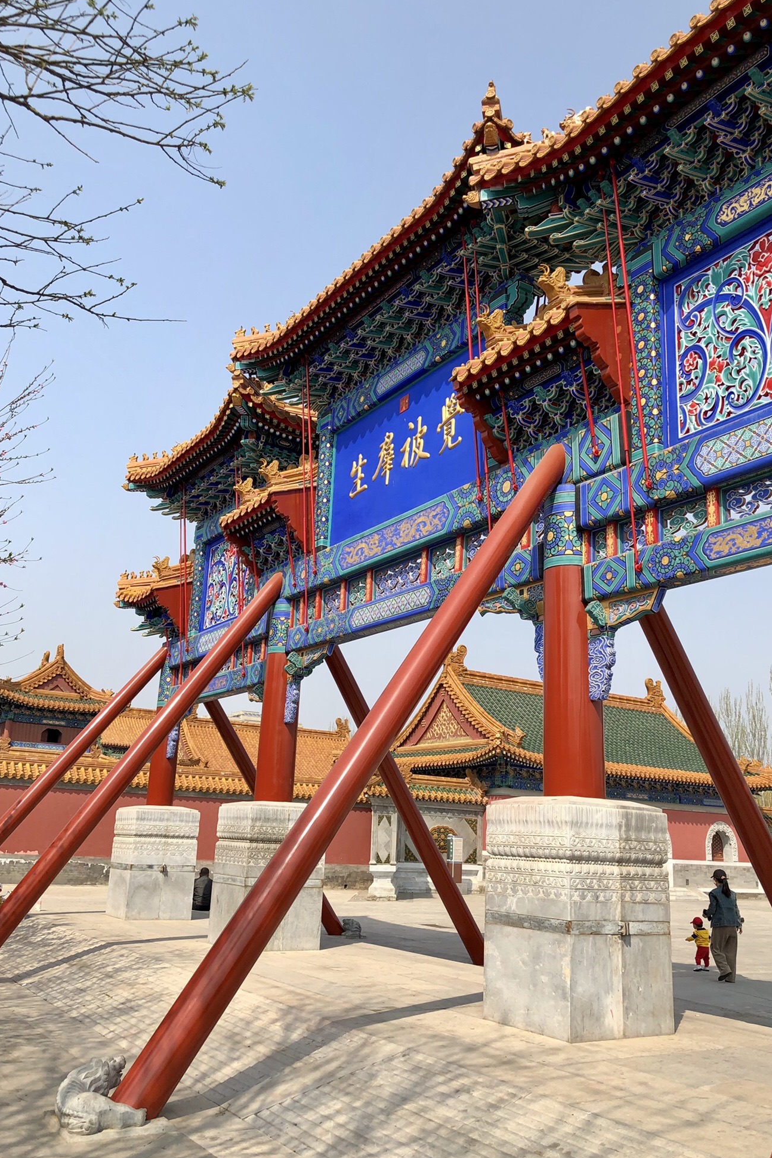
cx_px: 399
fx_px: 965
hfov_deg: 43.6
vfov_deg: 61.9
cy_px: 582
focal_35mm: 30
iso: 20
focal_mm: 4
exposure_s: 1/2000
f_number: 1.8
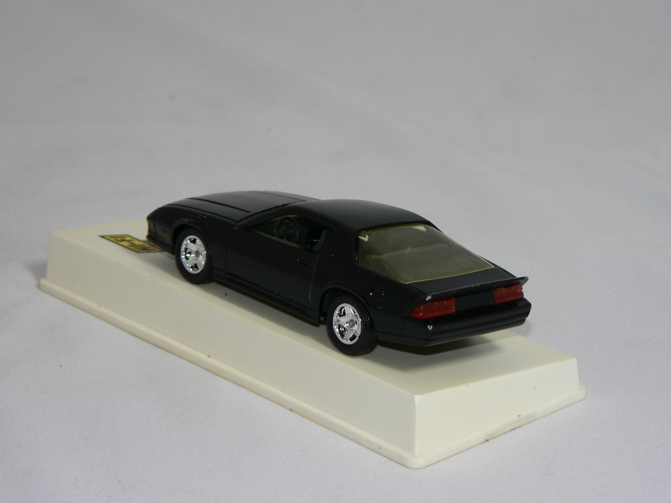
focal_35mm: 117
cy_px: 252
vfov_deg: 12.7
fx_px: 2268
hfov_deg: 16.8
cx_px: 336
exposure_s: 1/60
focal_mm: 19.5
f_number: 3.2
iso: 80
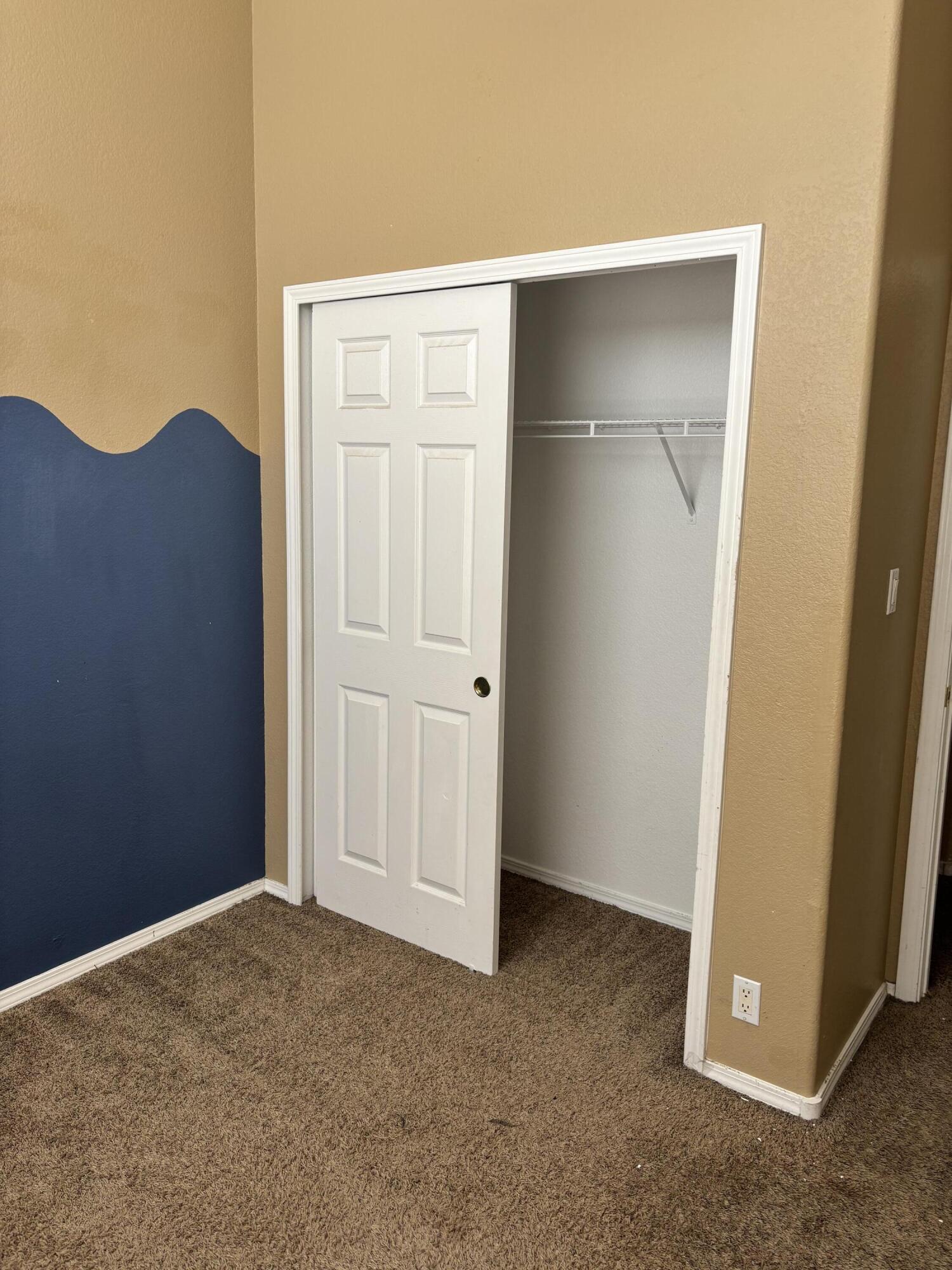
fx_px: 953
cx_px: 476
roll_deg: -0.2
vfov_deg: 67.3
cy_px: 635
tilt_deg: -5.5
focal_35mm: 26
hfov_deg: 53.1
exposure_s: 1/121
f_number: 1.6
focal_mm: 5.96
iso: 50
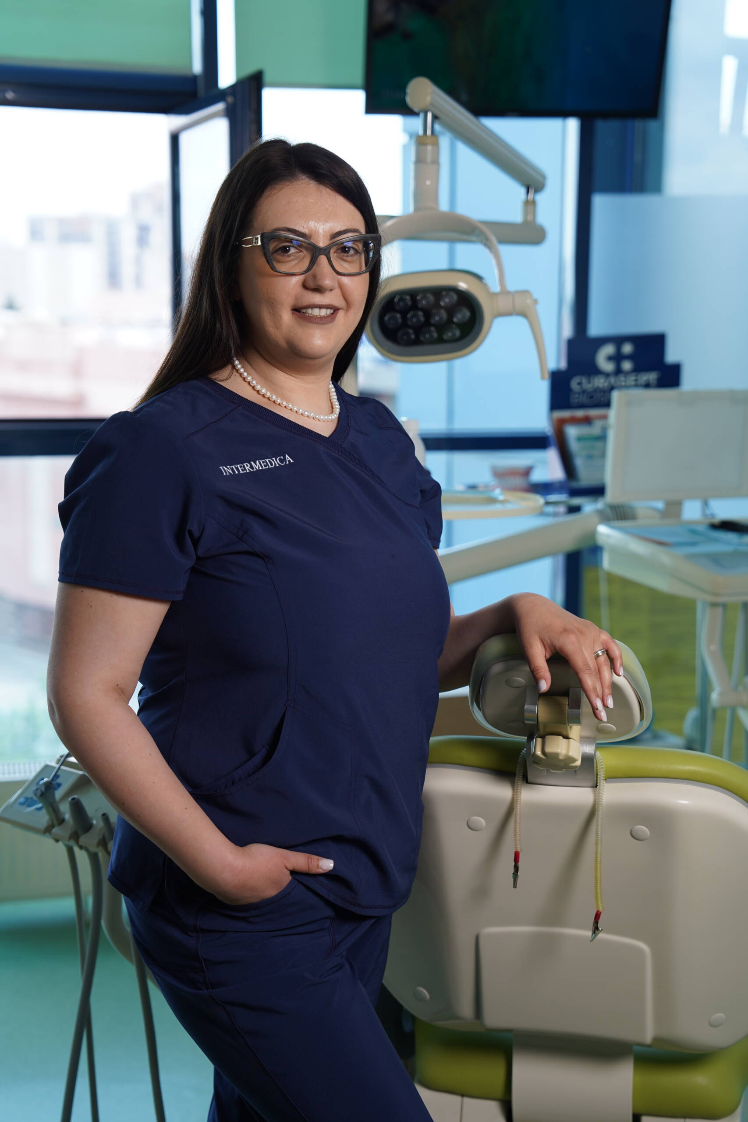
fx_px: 1838
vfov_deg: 33.9
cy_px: 561
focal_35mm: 59
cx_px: 374
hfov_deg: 23.0
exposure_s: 1/250
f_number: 3.5
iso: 200
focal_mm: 59
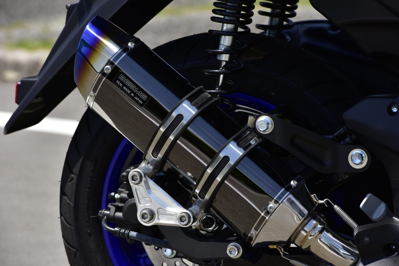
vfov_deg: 6.9
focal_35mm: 200
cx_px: 200
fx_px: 2217
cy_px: 133
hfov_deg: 10.3
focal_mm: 200
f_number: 11
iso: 100
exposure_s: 1/200
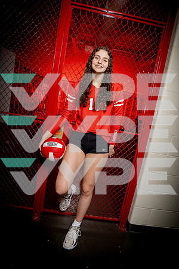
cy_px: 134
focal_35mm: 24
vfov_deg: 73.7
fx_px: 179
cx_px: 90
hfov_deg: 53.1
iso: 400
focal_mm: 24
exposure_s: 1/250
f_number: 5
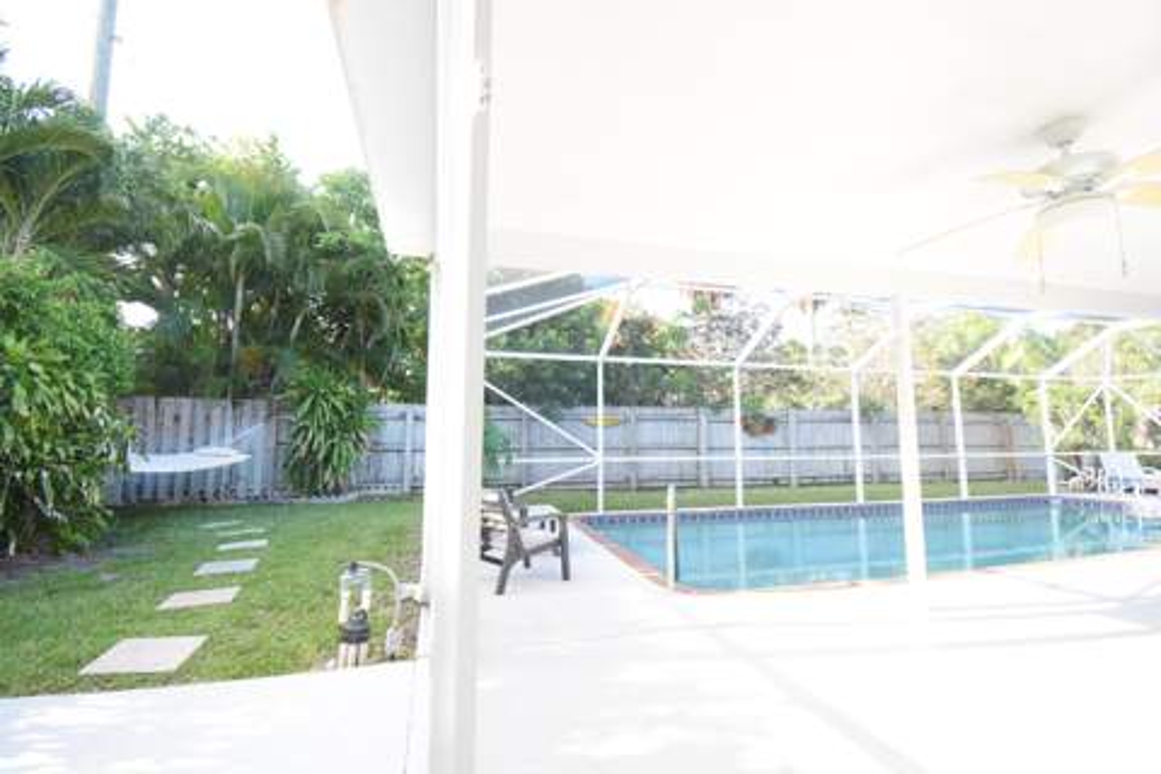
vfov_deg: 77.3
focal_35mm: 15
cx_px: 580
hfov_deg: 100.4
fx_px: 484
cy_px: 387
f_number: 5.6
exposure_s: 1/125
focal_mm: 10
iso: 400
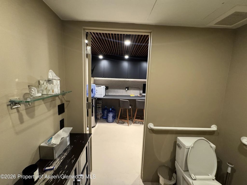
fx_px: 100
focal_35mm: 14
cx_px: 124
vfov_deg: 85.7
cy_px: 92
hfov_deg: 102.1
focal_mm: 2.22
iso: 500
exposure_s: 1/60
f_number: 2.2
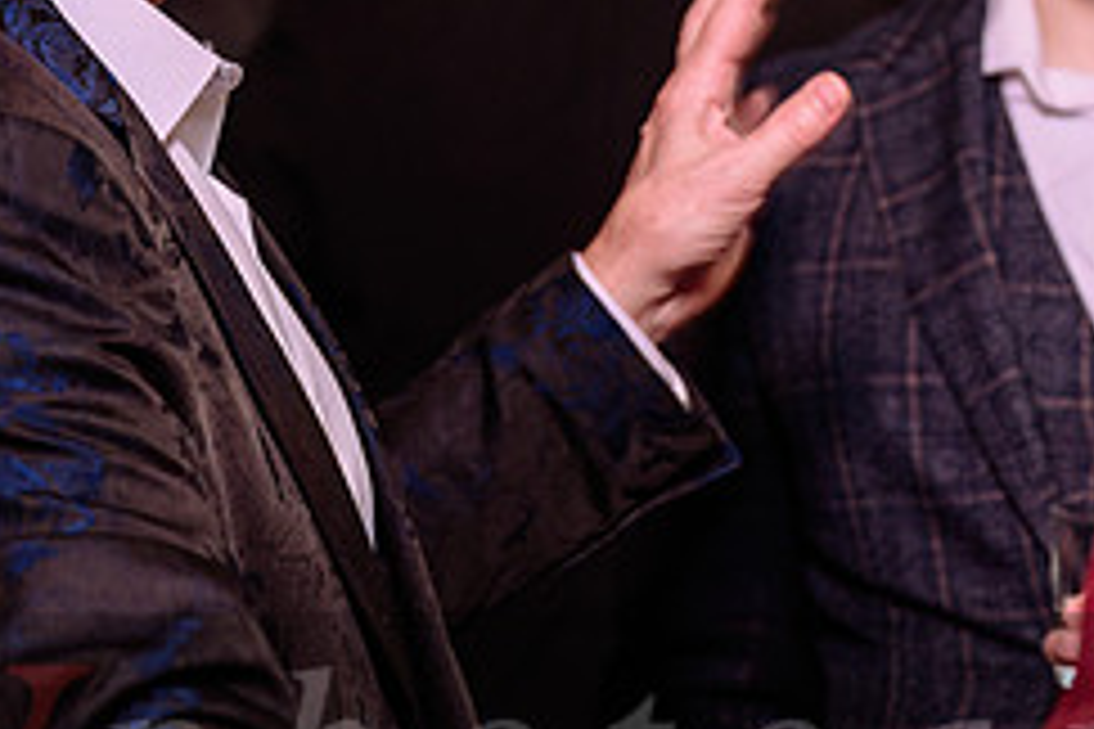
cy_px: 146
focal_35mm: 167
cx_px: 896
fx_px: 5075
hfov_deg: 12.2
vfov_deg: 8.2
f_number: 3.5
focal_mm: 70
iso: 800
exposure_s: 1/50
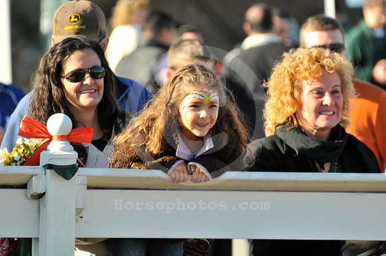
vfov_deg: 3.0
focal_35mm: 450
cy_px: 128
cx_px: 193
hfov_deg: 4.6
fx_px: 4818
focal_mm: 300
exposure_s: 1/1000
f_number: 5.6
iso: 640
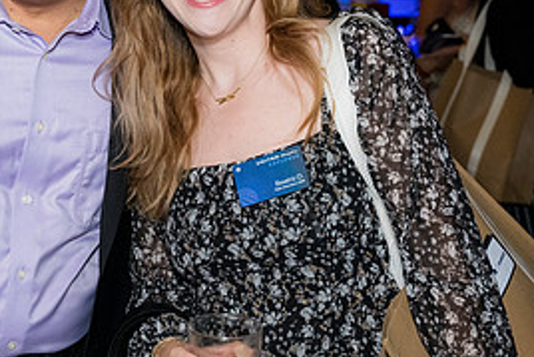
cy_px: 89
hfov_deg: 25.7
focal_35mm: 78
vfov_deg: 17.4
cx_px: 137
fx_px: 1158
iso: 3200
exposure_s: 1/160
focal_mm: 36
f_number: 4
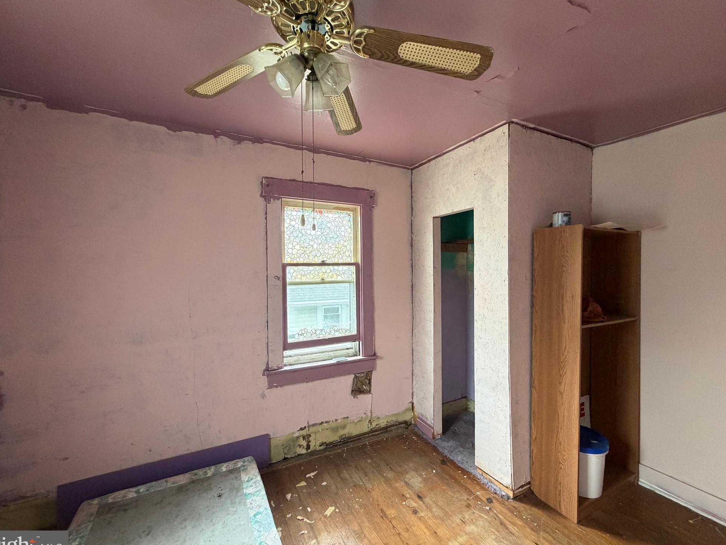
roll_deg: +0.5
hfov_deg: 98.2
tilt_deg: -0.2
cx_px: 362
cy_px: 270
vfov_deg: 81.8
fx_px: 315
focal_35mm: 15
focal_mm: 2.22
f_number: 2.2
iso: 320
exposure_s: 1/87
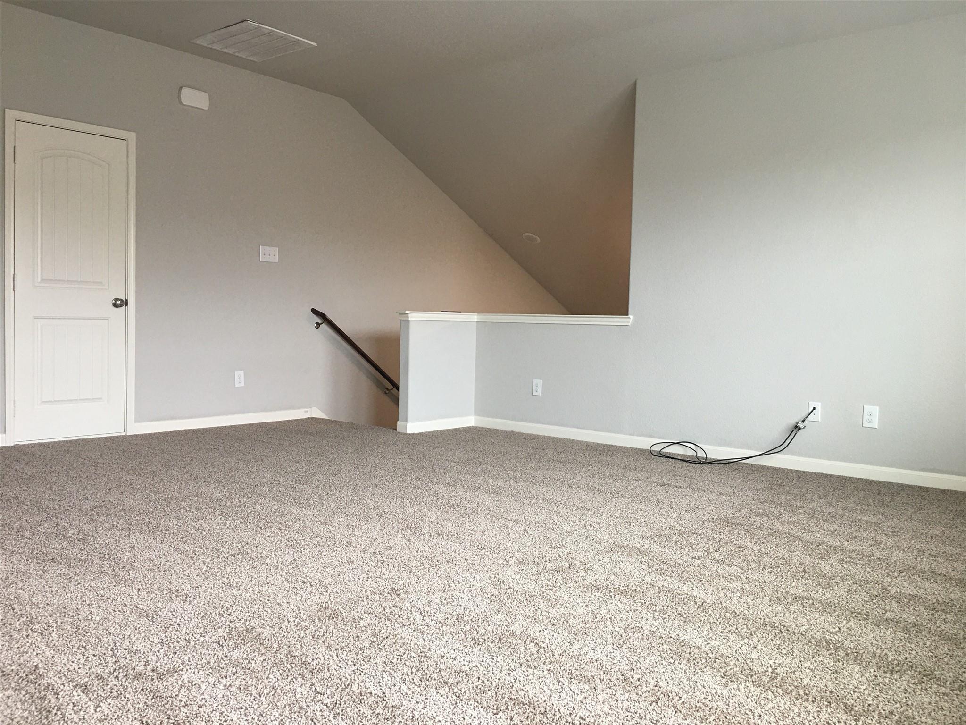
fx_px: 809
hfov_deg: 61.7
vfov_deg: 48.2
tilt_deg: -1.5
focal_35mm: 29
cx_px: 483
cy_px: 362
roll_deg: -1.7
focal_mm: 4.15
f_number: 2.2
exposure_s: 1/15
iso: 40
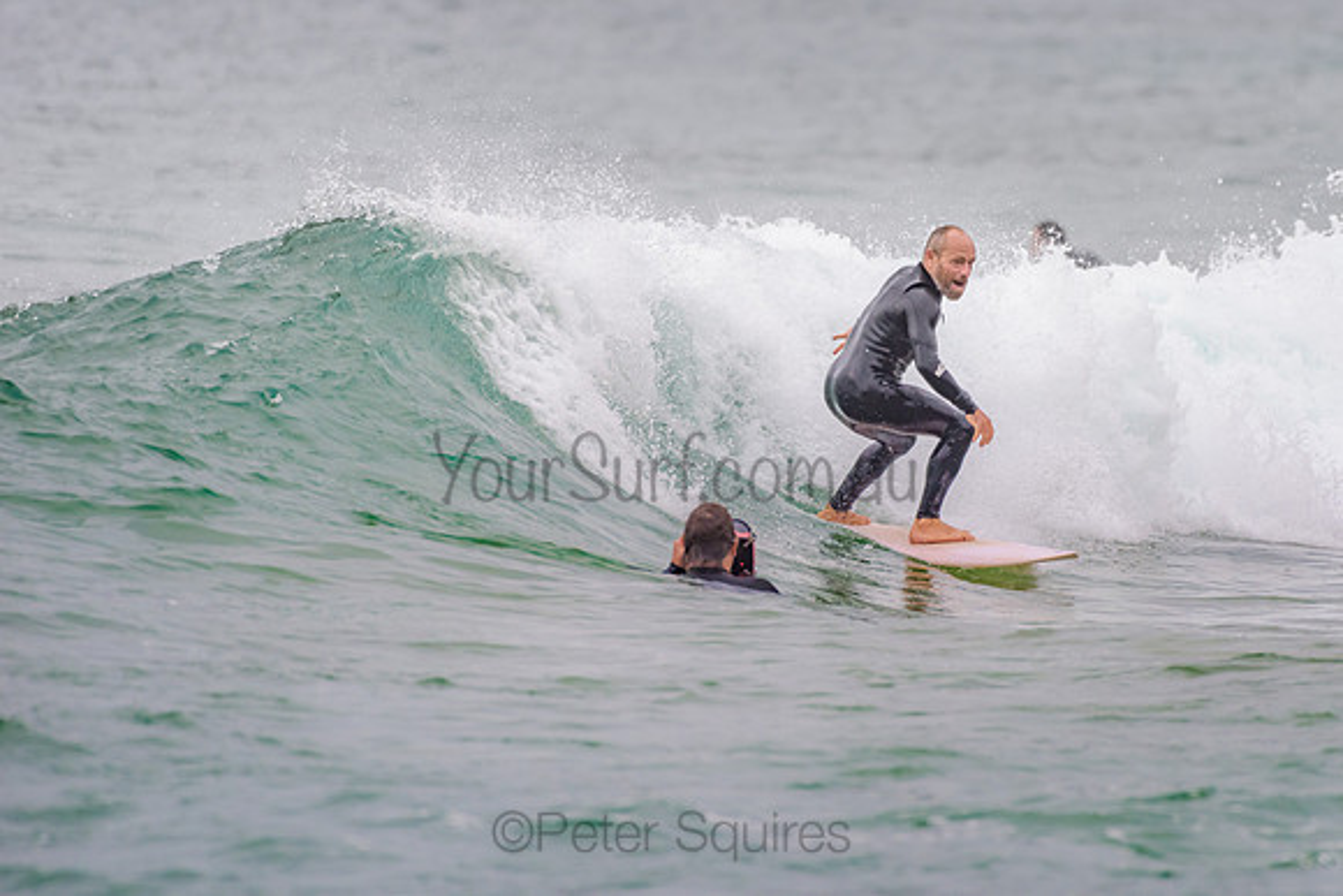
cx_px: 823
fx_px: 22870
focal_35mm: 613
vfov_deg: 2.2
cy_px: 347
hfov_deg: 3.4
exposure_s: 1/800
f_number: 5.6
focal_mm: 500
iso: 320
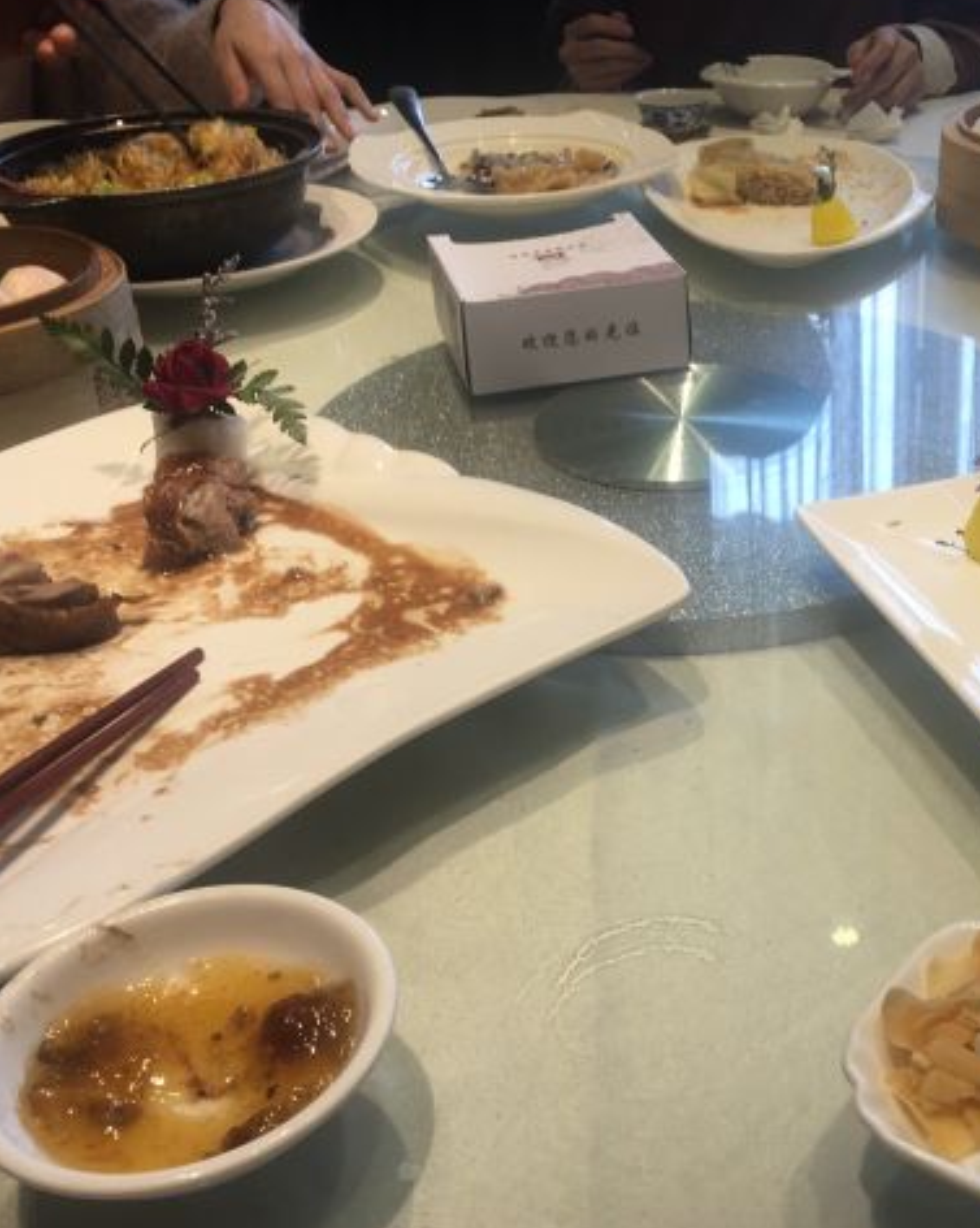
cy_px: 600
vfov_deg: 43.8
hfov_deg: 34.7
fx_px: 1524
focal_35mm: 42
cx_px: 762
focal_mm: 4.15
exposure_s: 1/50
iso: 25
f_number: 2.2
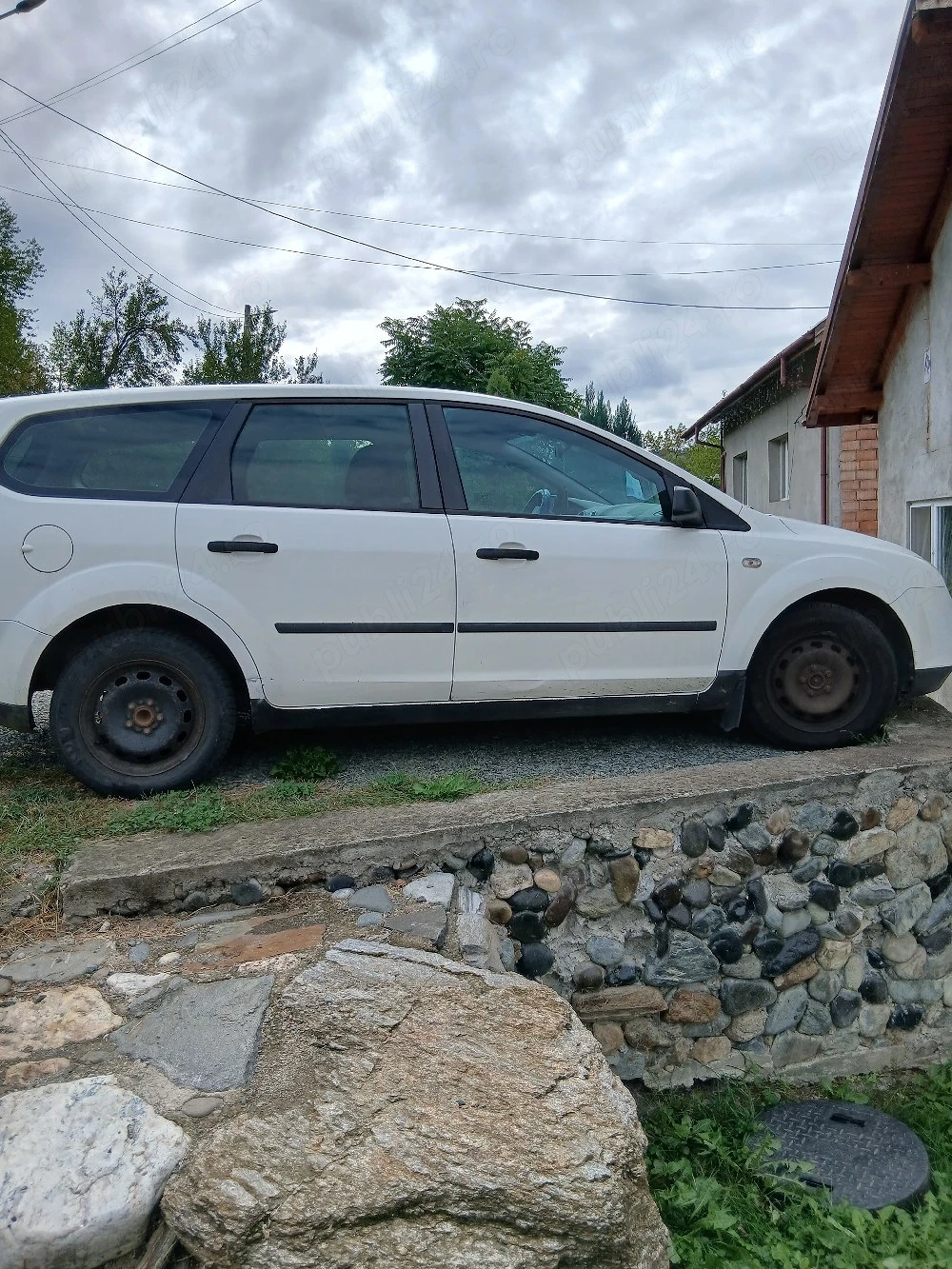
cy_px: 634
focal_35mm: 26
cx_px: 476
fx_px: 953
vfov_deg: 67.3
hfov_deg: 53.1
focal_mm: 3.98
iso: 20
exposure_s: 1/1000
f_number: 1.8
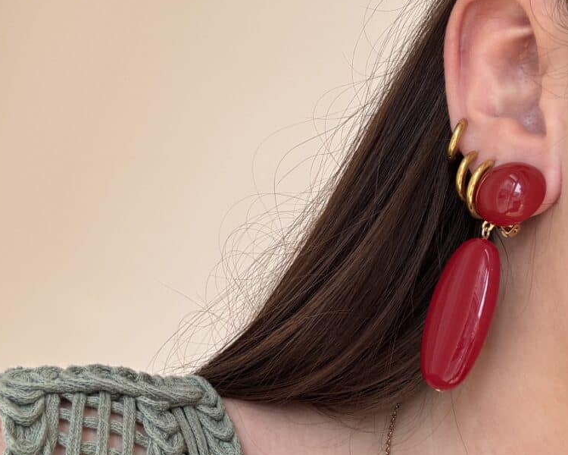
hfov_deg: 45.8
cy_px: 258
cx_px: 281
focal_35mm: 40
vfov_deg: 37.3
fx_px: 672
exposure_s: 1/121
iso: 25
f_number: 1.9
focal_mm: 2.69
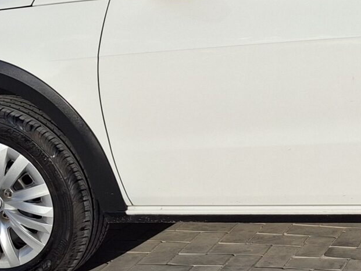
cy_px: 127
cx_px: 514
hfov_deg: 17.5
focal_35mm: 103
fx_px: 1074
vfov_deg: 14.4
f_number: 1.8
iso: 25
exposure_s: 1/1139
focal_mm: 4.69
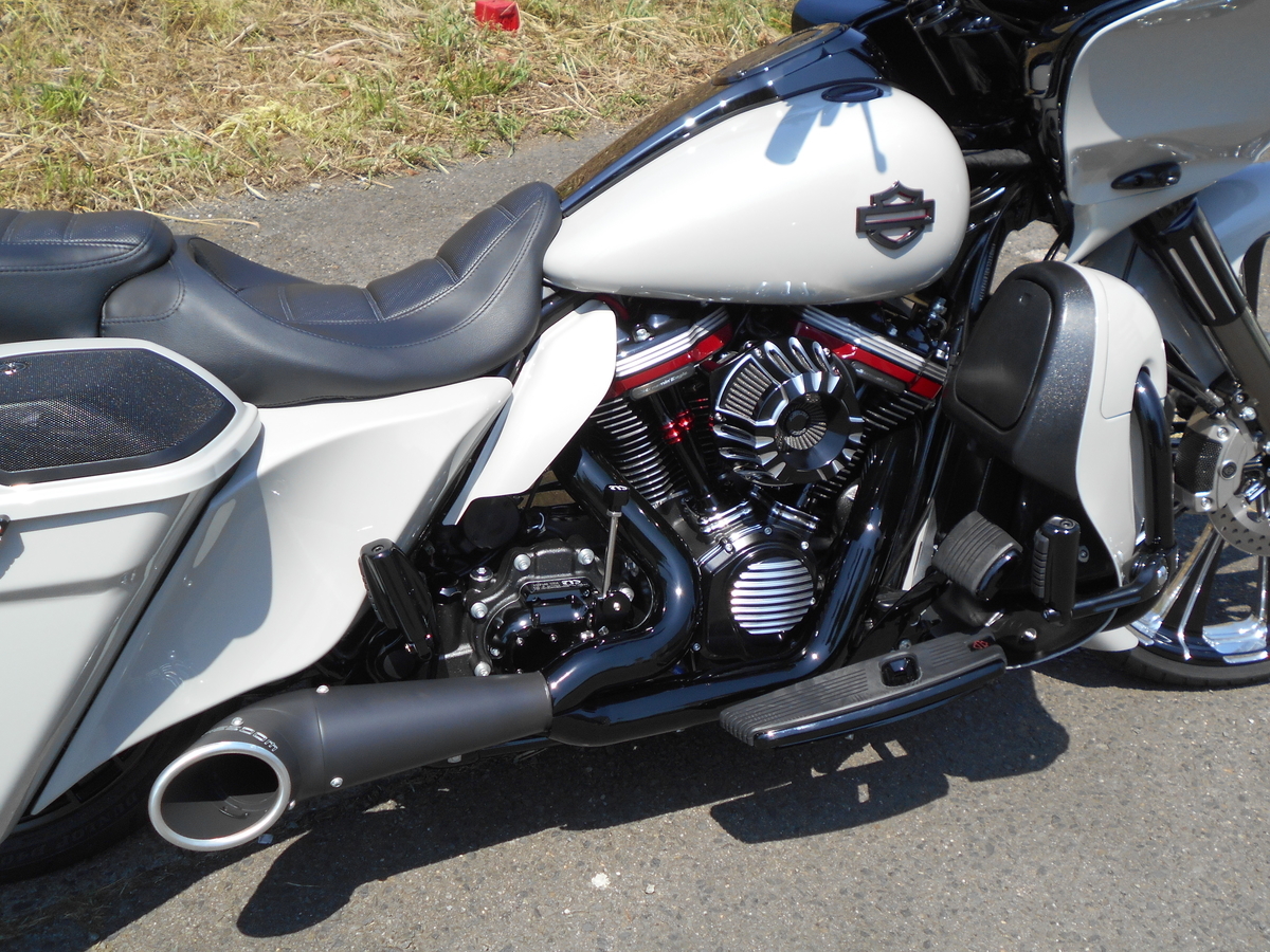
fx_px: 1431
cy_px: 476
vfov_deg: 36.8
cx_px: 635
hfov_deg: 47.9
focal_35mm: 39
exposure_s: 1/640
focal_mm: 6.7
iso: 80
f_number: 3.9
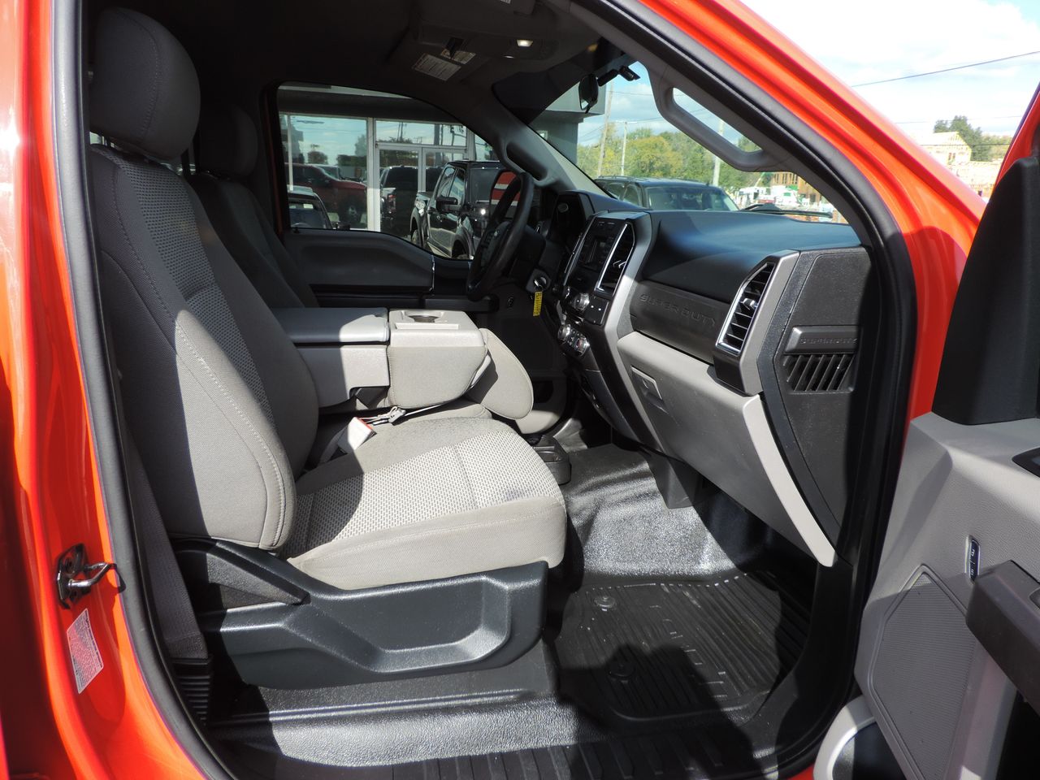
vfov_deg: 56.8
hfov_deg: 71.6
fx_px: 721
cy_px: 390
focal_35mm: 24
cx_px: 520
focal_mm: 4.3
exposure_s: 1/400
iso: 80
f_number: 3
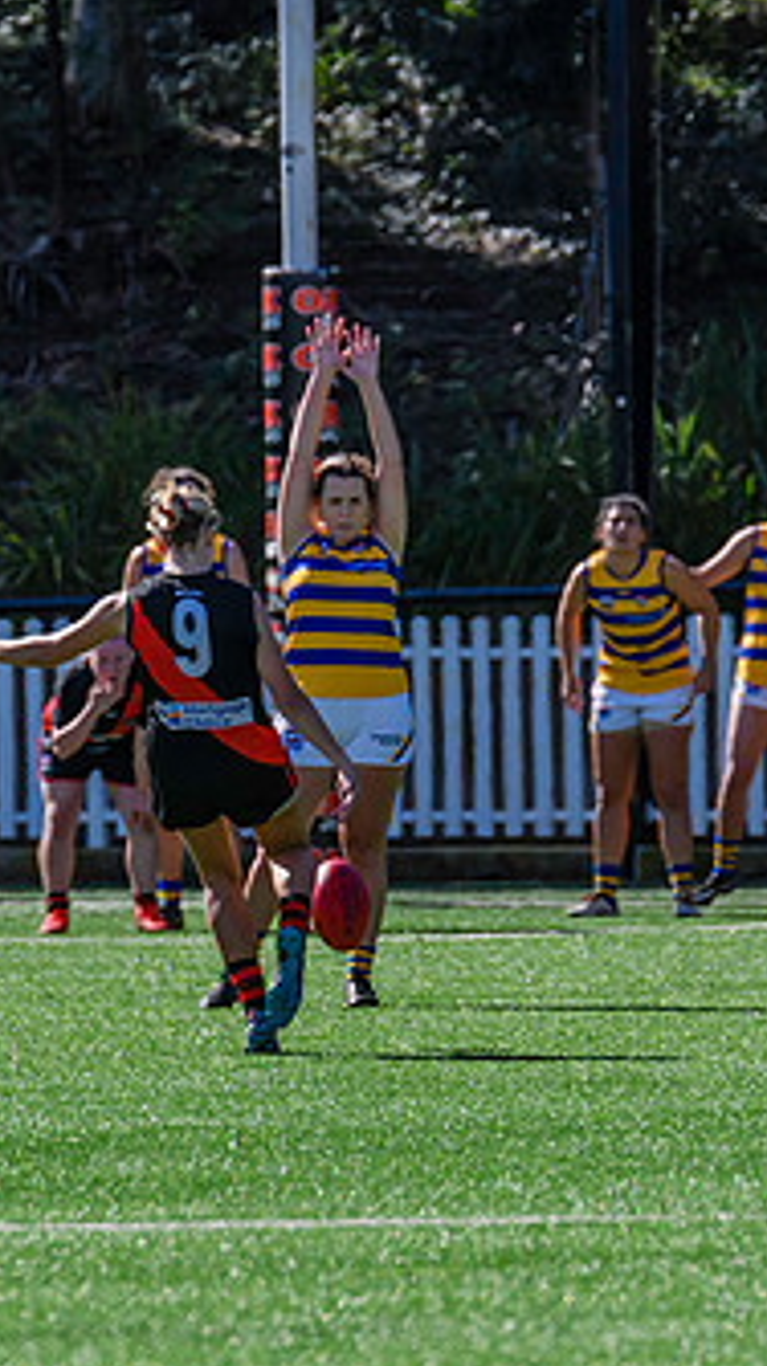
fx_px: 29266
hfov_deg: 1.5
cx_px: 208
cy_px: 694
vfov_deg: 2.7
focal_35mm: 808
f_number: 7.1
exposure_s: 1/2000
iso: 800
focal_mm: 420
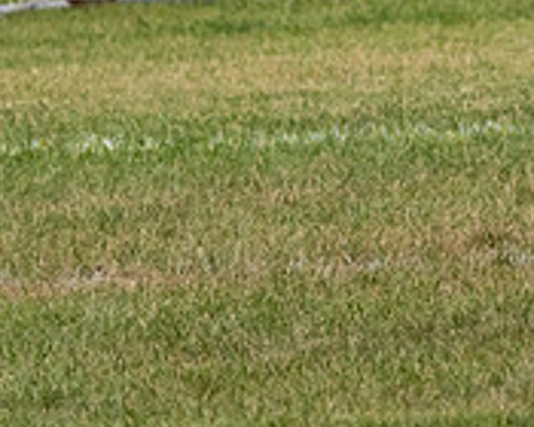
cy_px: -99
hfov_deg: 1.4
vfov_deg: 1.1
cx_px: 503
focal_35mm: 1404
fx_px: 22189
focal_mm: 300
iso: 1600
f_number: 9
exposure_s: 1/2000
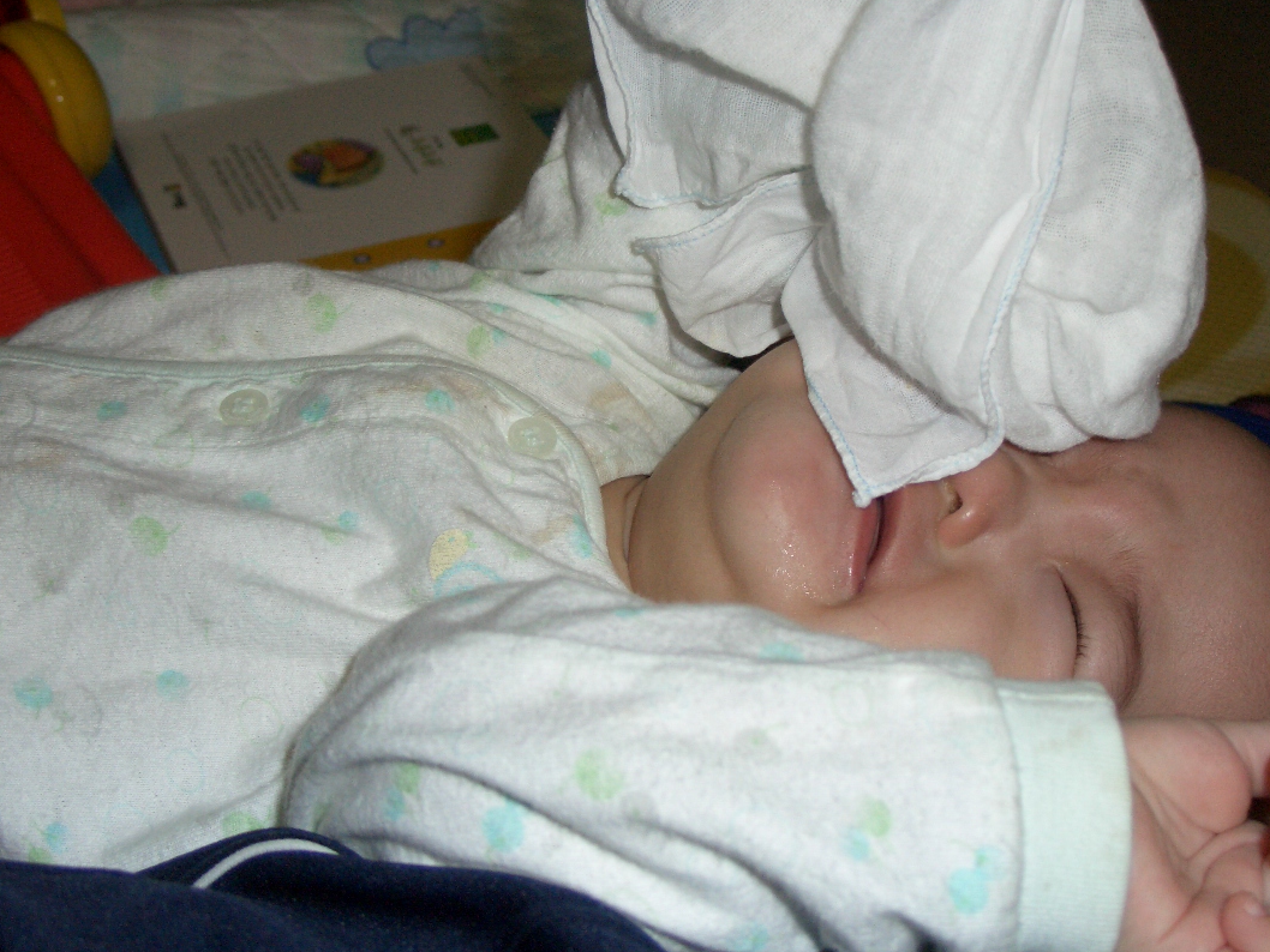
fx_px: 1908
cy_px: 387
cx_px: 678
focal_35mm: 52
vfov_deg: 28.0
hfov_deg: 36.8
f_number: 3
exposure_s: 1/60
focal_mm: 9.2
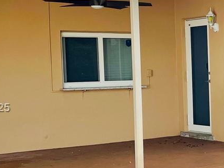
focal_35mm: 97
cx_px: 261
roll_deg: +1.3
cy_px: 109
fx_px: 628
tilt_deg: -3.2
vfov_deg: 15.2
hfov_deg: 19.2
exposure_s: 1/2257
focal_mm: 4.2
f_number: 1.6
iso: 32
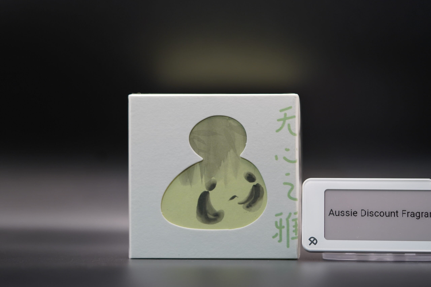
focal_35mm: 90
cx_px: 216
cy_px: 144
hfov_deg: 22.6
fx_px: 1077
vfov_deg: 15.2
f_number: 2.8
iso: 400
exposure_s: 1/100
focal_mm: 90
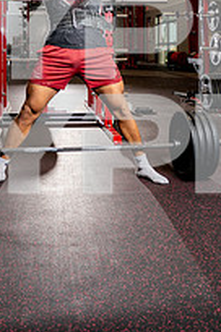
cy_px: 31
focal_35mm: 44
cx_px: 67
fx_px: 407
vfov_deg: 41.0
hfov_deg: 30.1
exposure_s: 1/250
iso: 100
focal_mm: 20
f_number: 4
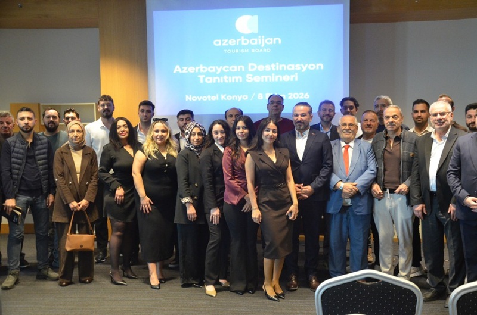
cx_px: 238
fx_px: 555
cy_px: 158
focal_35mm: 42
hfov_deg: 46.5
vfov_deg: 31.7
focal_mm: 28
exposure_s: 1/30
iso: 2200
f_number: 4
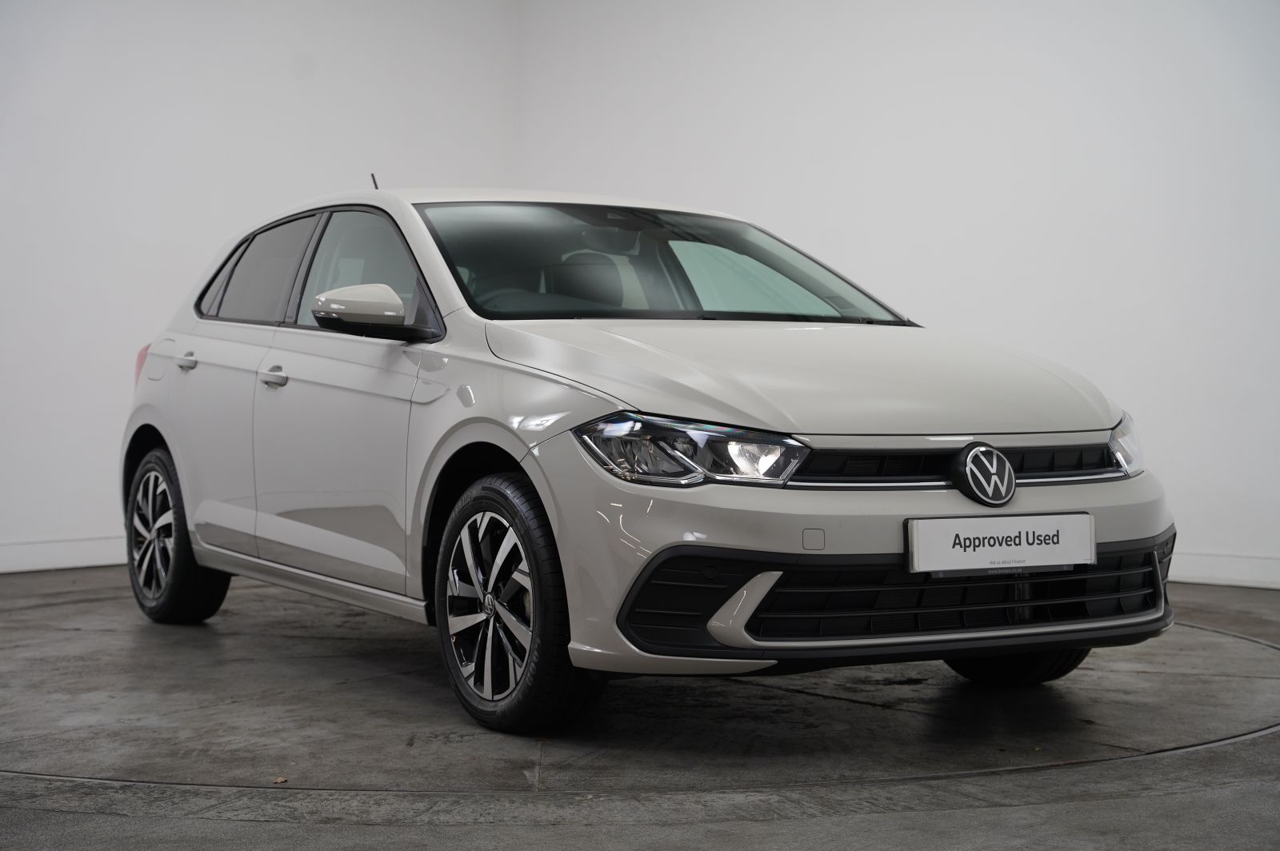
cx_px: 640
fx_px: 1915
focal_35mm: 54
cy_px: 426
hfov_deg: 37.0
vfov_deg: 25.1
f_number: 4
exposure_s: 1/160
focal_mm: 53.9
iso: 1000
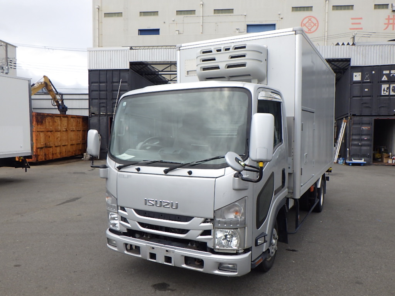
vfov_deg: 49.7
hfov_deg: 63.4
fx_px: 320
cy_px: 148
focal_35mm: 28
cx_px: 198
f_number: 4.2
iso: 125
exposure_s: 1/800
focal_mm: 5
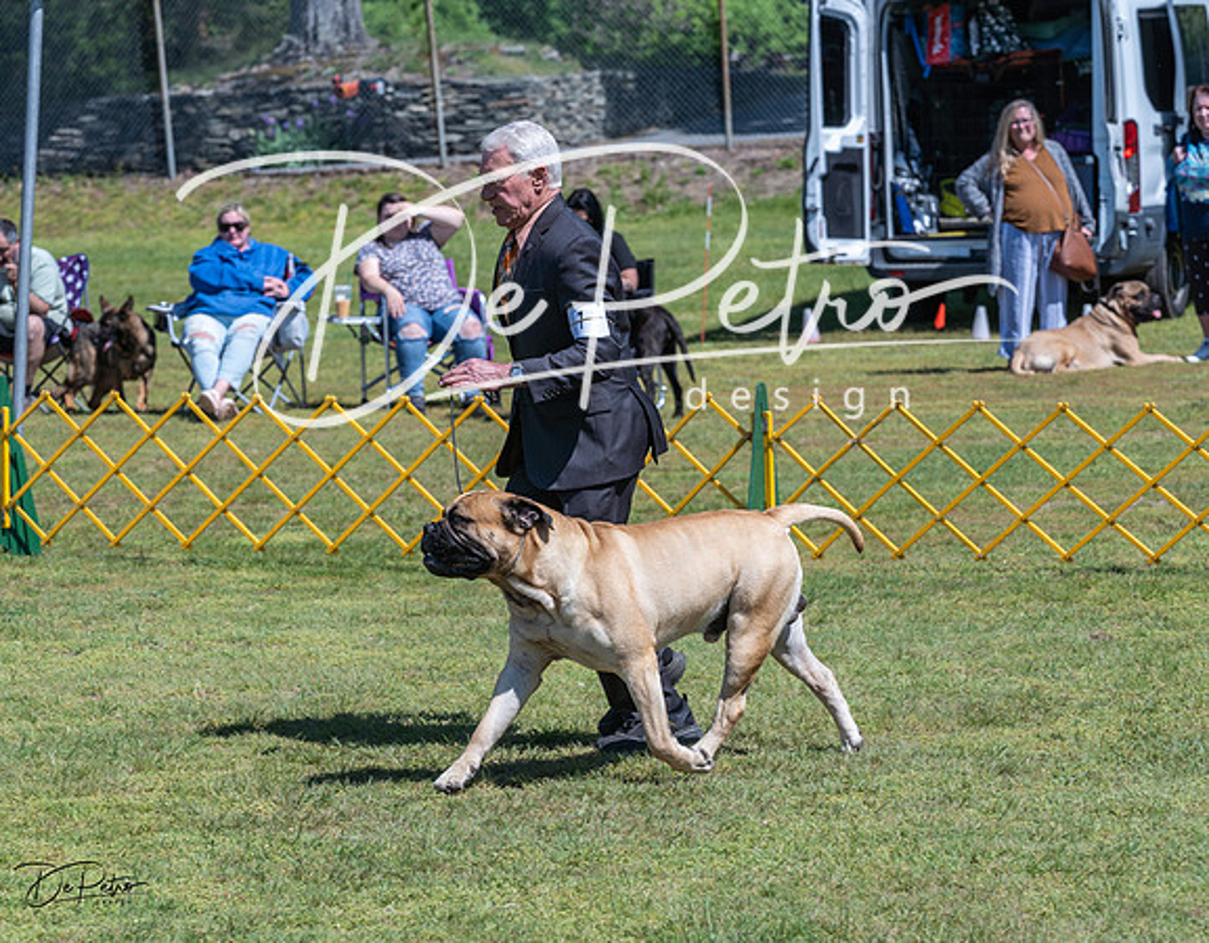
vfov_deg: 10.3
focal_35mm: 147
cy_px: 464
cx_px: 609
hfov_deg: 13.2
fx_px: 5216
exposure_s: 1/640
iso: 125
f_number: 6.3
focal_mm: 122
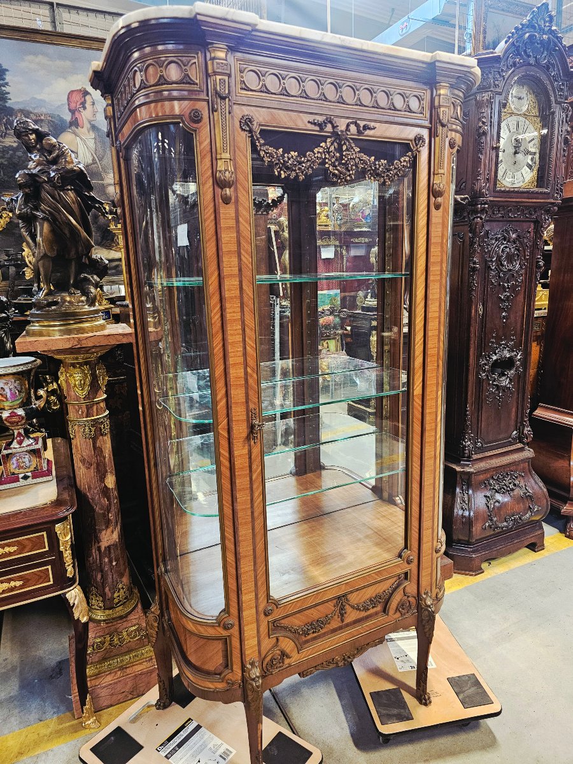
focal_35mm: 23
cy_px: 382
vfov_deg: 73.9
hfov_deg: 58.9
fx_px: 508
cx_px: 286
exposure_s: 1/101
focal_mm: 6.3
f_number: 1.7
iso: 800
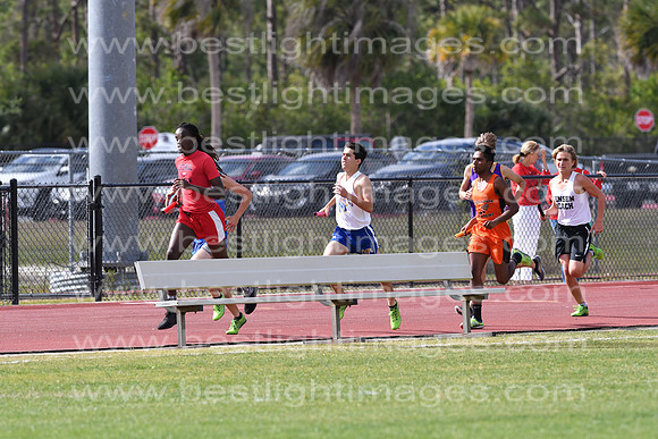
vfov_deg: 3.1
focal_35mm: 450
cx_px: 329
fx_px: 8227
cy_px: 220
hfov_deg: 4.6
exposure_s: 1/2000
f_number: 5.6
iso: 400
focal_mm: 300
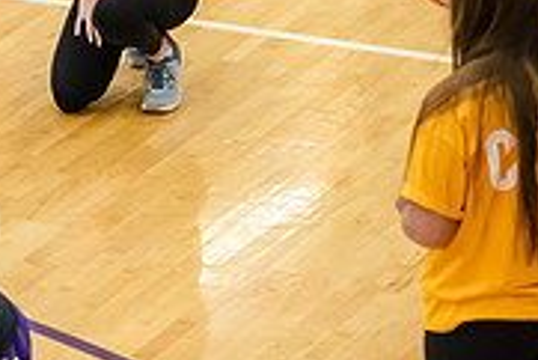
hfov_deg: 6.3
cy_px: -58
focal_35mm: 327
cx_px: 101
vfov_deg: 4.2
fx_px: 4891
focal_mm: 102
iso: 3200
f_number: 3.2
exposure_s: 1/200
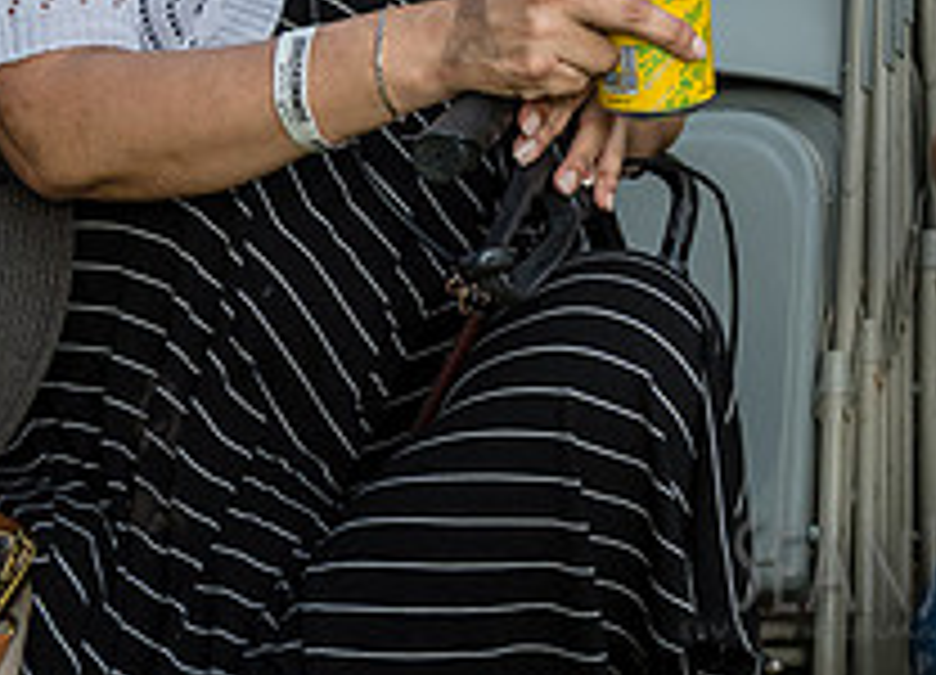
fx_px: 2747
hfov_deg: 17.8
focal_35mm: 103
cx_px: 1290
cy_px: -198
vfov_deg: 13.5
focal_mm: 32
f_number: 3.5
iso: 500
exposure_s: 1/1250
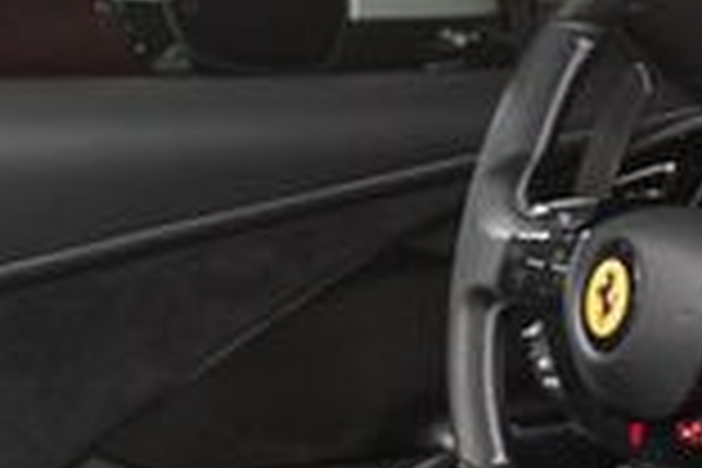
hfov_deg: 13.2
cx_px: 1134
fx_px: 2808
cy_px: 664
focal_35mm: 144
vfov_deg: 9.3
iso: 640
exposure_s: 1/160
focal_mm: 35
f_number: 3.5
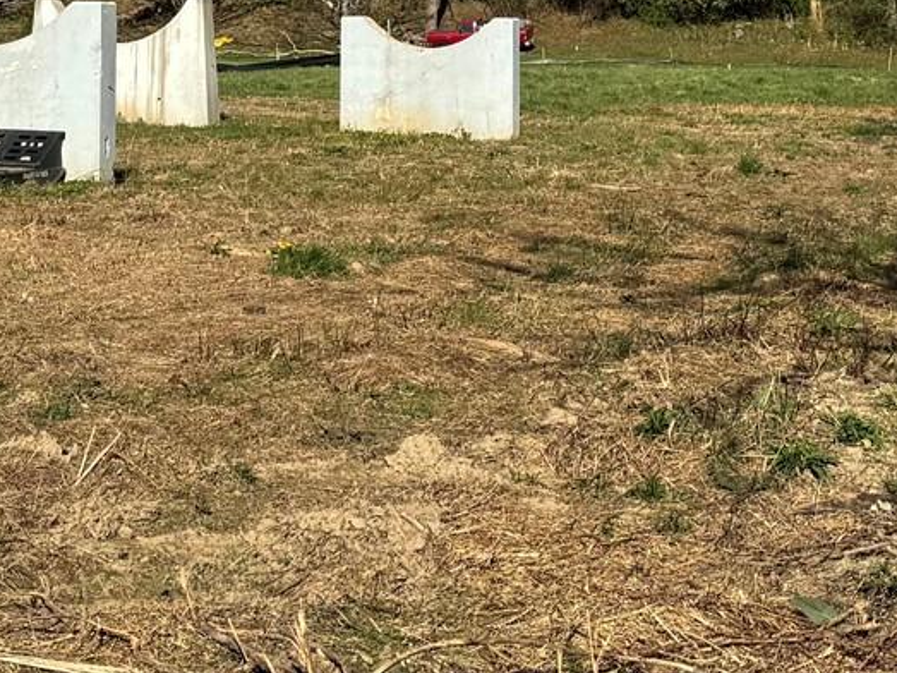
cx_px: 376
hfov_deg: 20.9
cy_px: -94
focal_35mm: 94
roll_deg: -0.6
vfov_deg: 15.3
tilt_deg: +2.5
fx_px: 2435
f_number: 1.78
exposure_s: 1/4950
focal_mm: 6.76
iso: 80
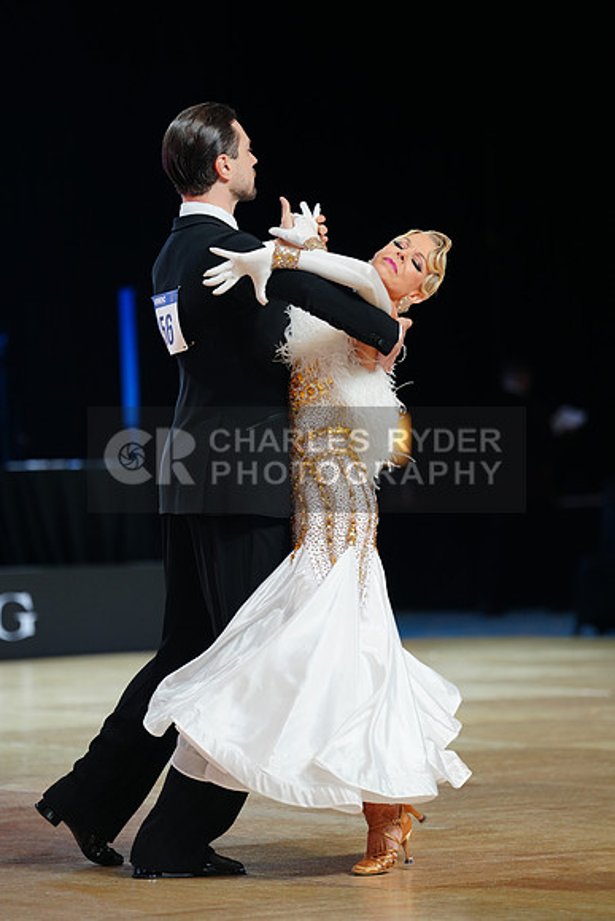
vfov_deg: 12.6
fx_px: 4174
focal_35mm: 163
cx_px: 308
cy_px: 460
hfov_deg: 8.4
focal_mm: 163
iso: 640
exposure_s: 1/400
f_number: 2.8
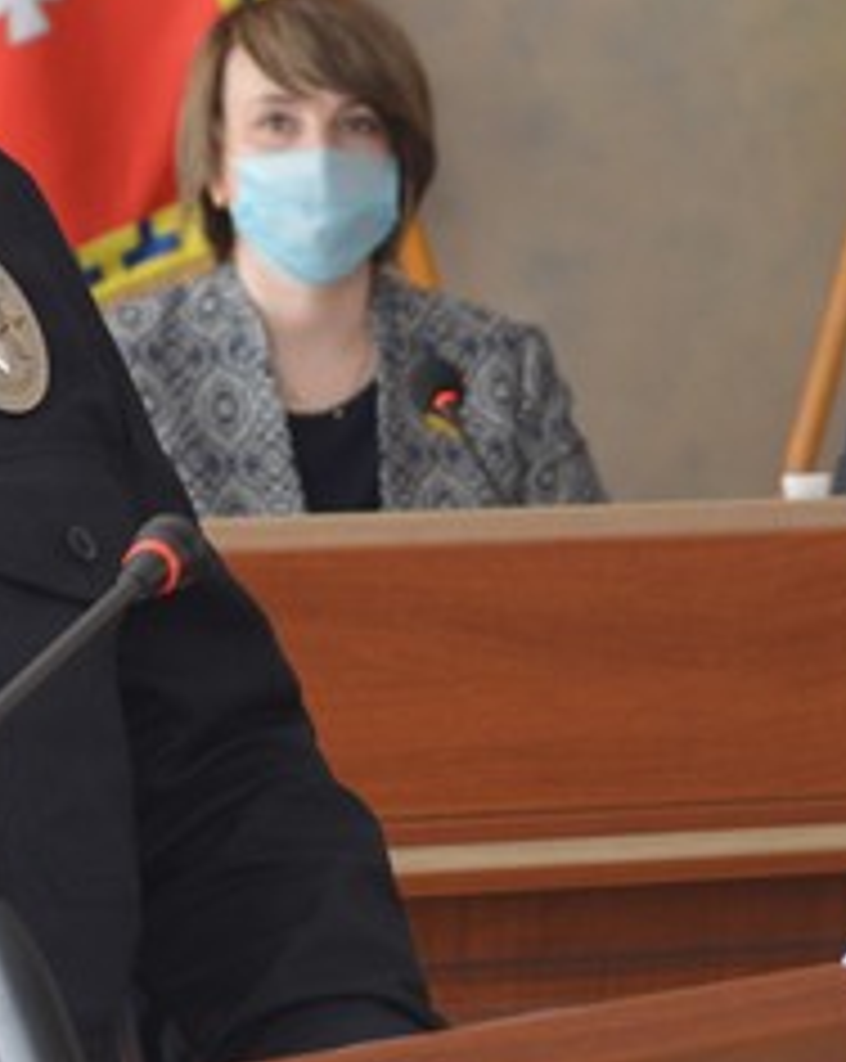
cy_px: -40
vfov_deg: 11.1
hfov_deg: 9.0
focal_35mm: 172
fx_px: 5397
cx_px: 266
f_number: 5
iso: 400
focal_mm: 36
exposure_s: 1/80
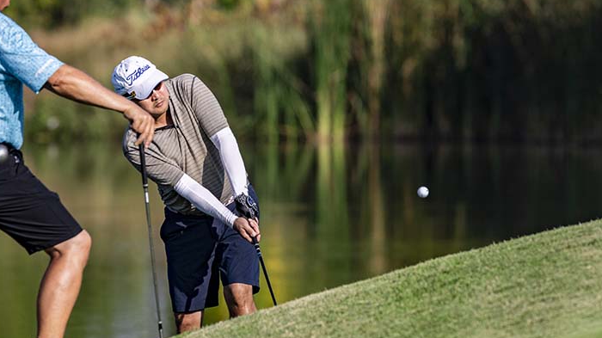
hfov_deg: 3.8
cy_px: 156
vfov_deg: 2.1
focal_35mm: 575
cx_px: 211
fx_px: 9174
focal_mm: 400
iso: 280
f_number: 5.6
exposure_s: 1/2000
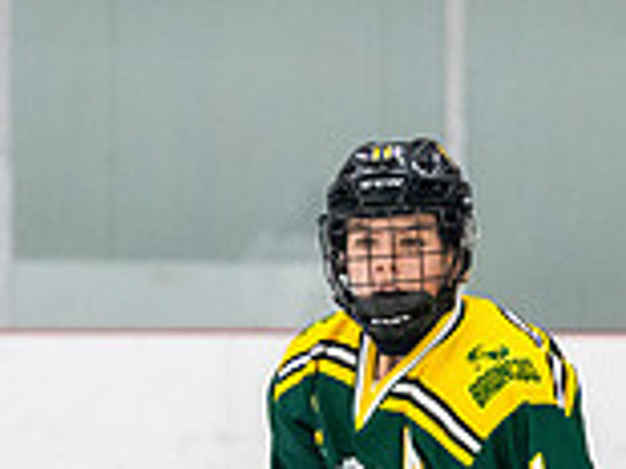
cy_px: 588
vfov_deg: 2.8
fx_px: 9704
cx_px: 397
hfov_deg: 3.7
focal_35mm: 537
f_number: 3.2
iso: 2500
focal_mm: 102
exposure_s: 1/640
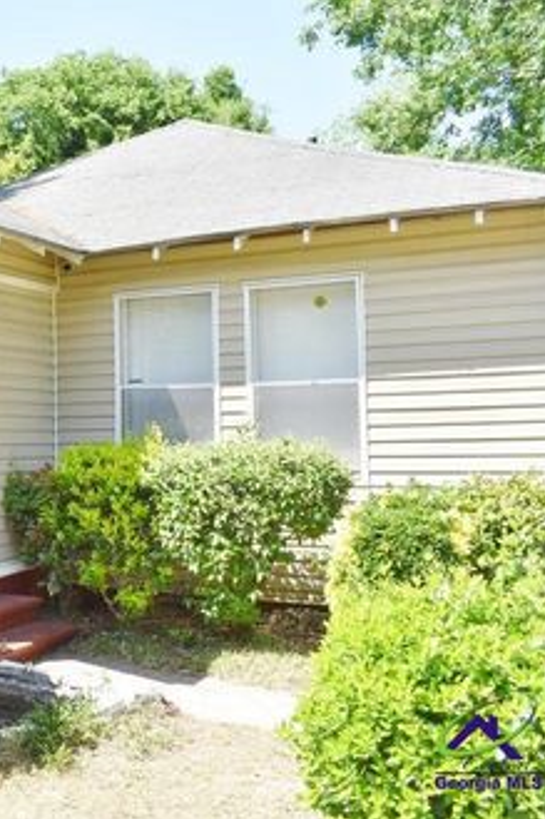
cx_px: -62
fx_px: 932
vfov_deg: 47.4
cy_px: 410
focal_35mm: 41
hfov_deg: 29.3
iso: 200
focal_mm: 18
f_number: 8
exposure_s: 1/250
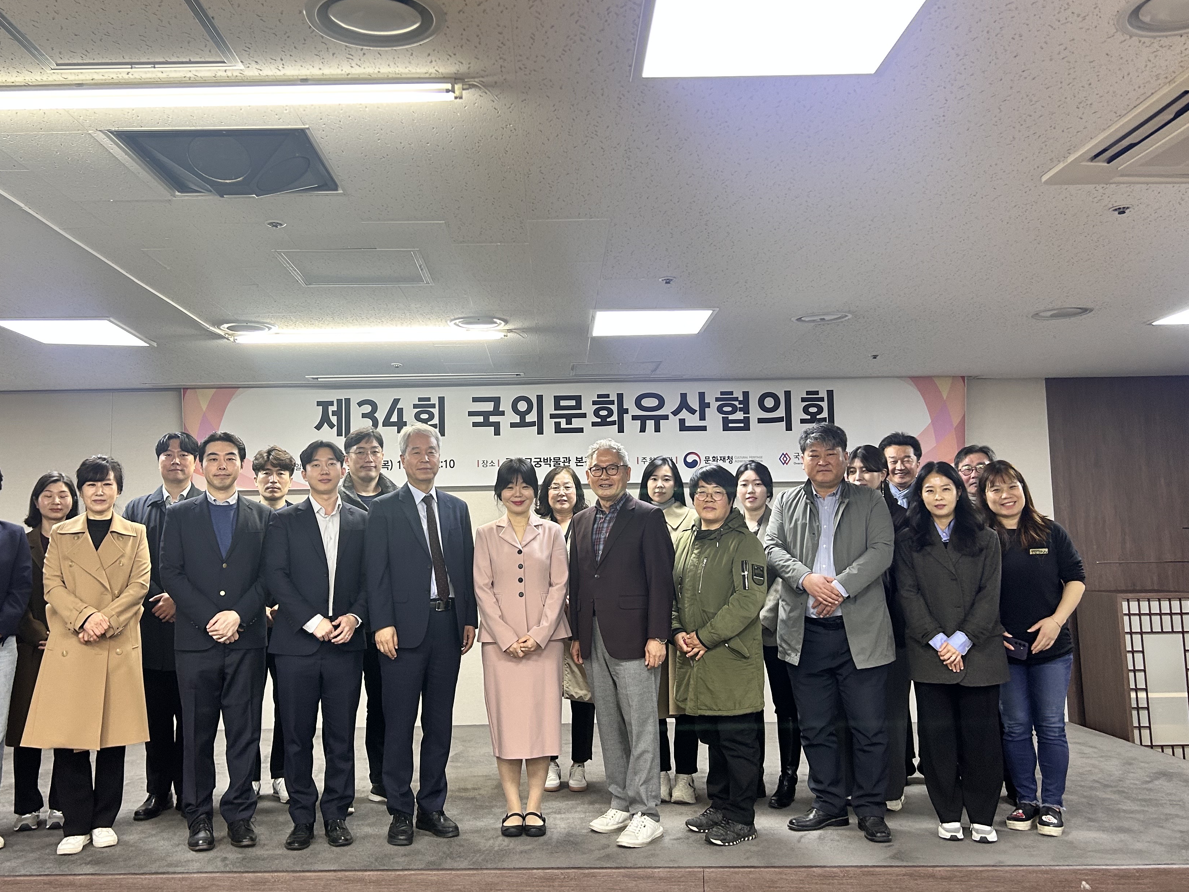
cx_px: 533
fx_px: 1099
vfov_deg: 44.1
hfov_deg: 56.7
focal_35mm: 32
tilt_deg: +7.6
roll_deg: +1.2
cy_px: 417
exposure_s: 1/60
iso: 125
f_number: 1.5
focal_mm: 5.7
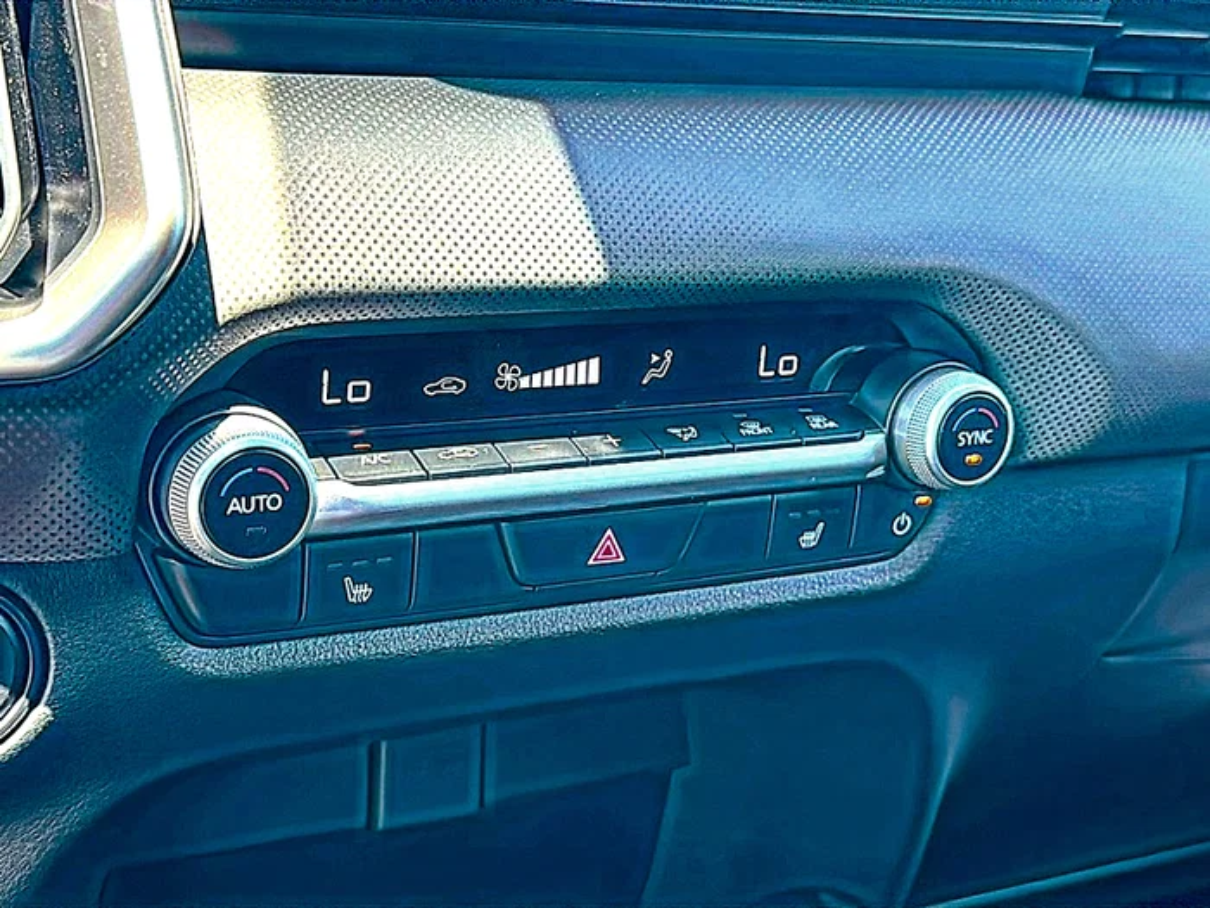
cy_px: 454
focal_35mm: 42
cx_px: 605
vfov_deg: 34.3
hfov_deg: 44.8
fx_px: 1468
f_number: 1.78
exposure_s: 1/143
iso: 125
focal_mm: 6.86
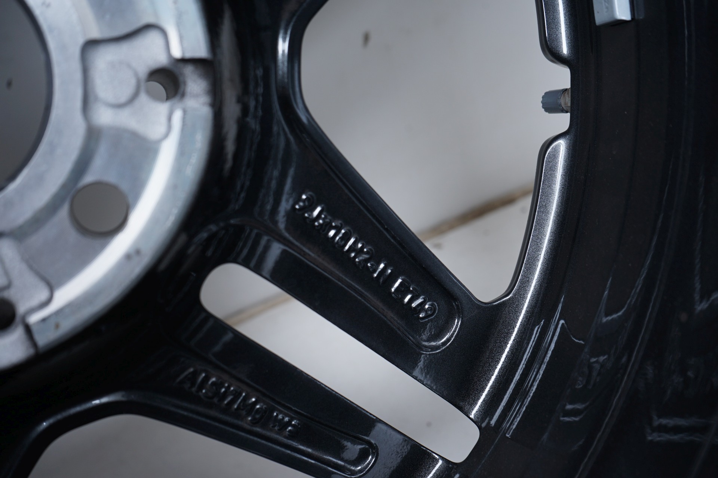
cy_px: 239
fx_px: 837
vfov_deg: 31.8
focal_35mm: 42
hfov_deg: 46.4
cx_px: 359
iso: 250
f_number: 7.1
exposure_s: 1/125
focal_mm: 42
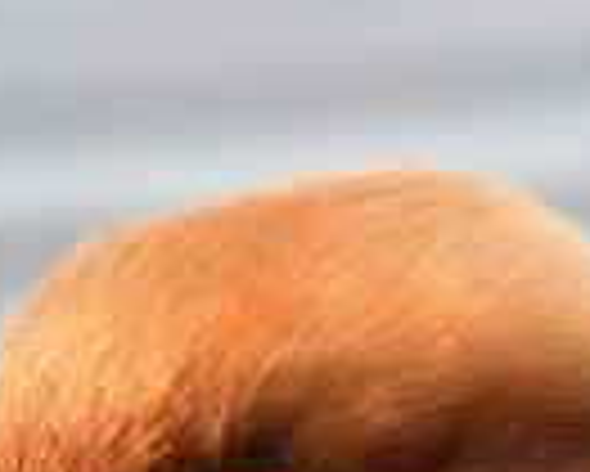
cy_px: 1169
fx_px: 82883
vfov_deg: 0.3
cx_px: 640
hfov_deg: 0.4
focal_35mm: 4743
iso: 720
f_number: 7.1
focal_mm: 420
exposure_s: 1/640
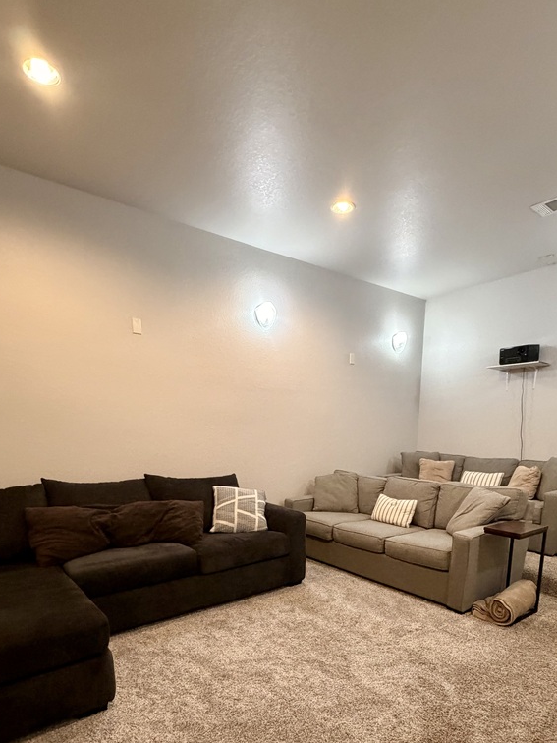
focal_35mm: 20
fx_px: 429
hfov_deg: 65.8
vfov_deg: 77.5
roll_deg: -0.2
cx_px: 305
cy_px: 528
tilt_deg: -12.6
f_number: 2.2
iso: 500
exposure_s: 1/60
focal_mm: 2.22
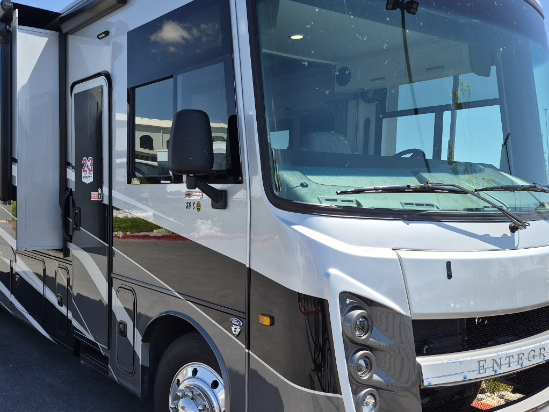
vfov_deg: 39.6
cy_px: 225
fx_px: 571
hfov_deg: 51.1
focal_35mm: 36
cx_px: 227
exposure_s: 1/5000
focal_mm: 5.4
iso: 80
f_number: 1.8
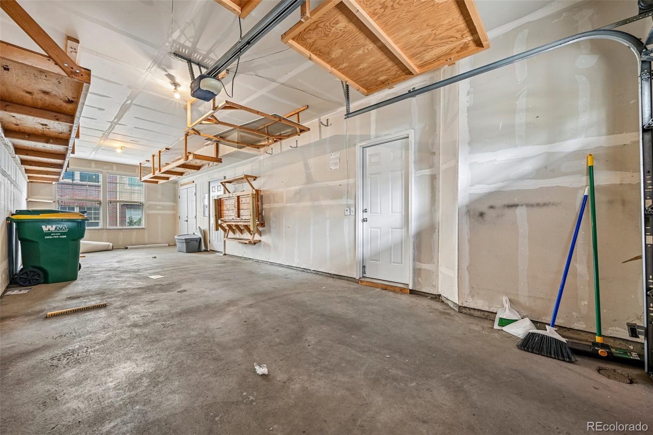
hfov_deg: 104.3
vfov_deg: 81.2
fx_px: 254
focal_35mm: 14
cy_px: 218
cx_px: 326
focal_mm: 14
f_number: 10
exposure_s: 1/2.5
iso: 400
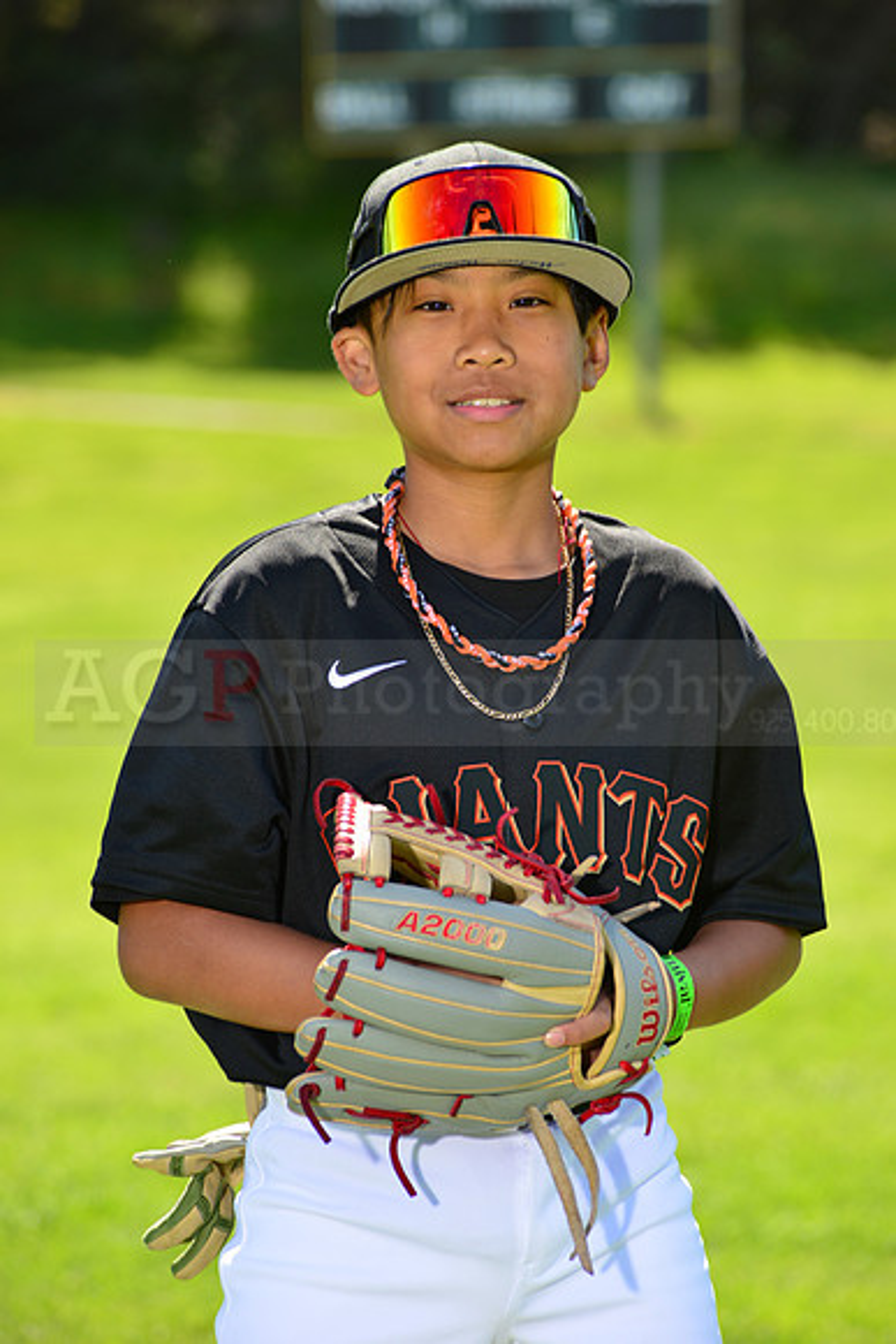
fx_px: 6342
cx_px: 448
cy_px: 672
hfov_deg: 8.1
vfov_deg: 12.1
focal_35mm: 170
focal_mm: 170
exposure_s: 1/250
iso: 200
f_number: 8
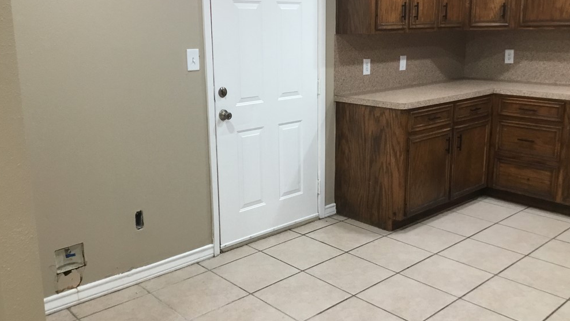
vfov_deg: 33.7
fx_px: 529
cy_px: 133
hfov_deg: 56.6
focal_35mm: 35
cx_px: 280
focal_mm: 3.3
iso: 100
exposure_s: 1/30
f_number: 2.4
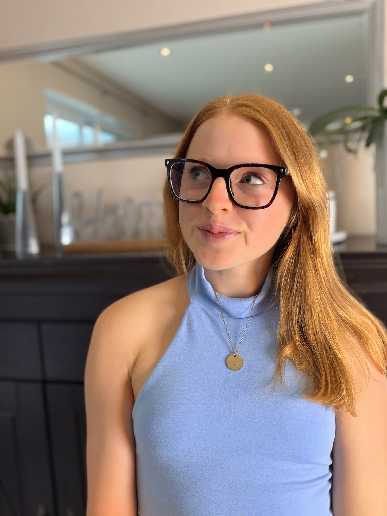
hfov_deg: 46.8
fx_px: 447
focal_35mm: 30
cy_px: 258
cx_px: 194
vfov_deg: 60.0
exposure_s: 1/50
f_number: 1.9
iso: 80
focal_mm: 2.71
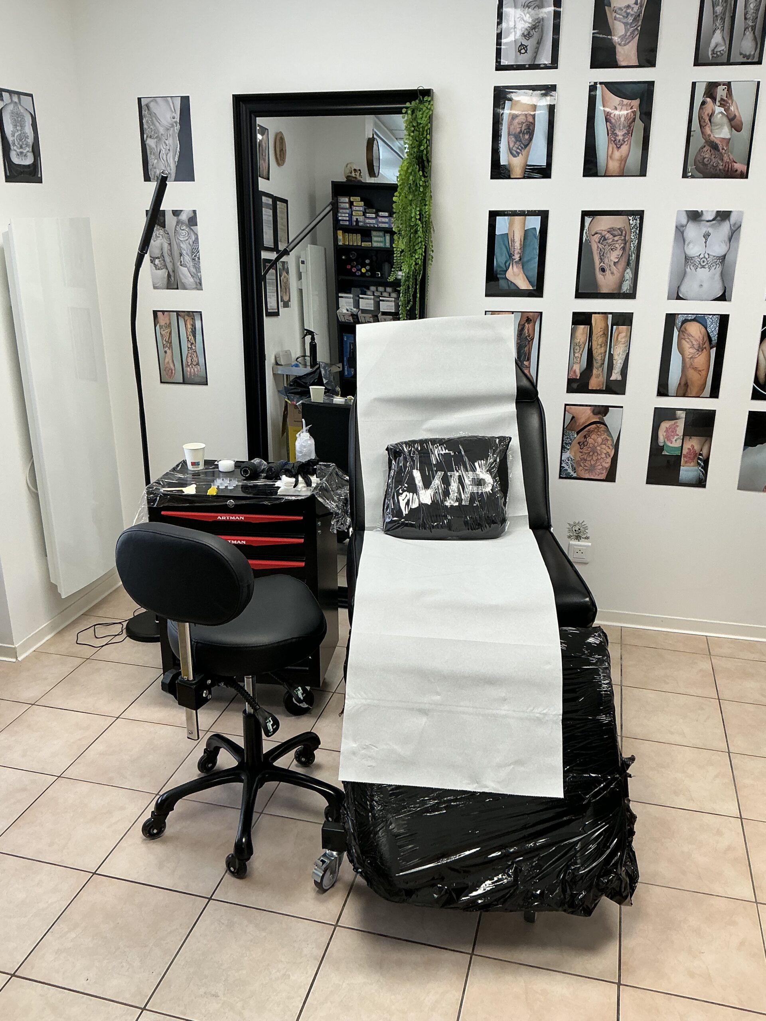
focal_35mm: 28
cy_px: 510
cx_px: 383
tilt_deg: -18.4
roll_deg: -0.3
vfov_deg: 63.4
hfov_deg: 49.7
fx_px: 826
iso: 50
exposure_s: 1/100
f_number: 1.8
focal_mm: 3
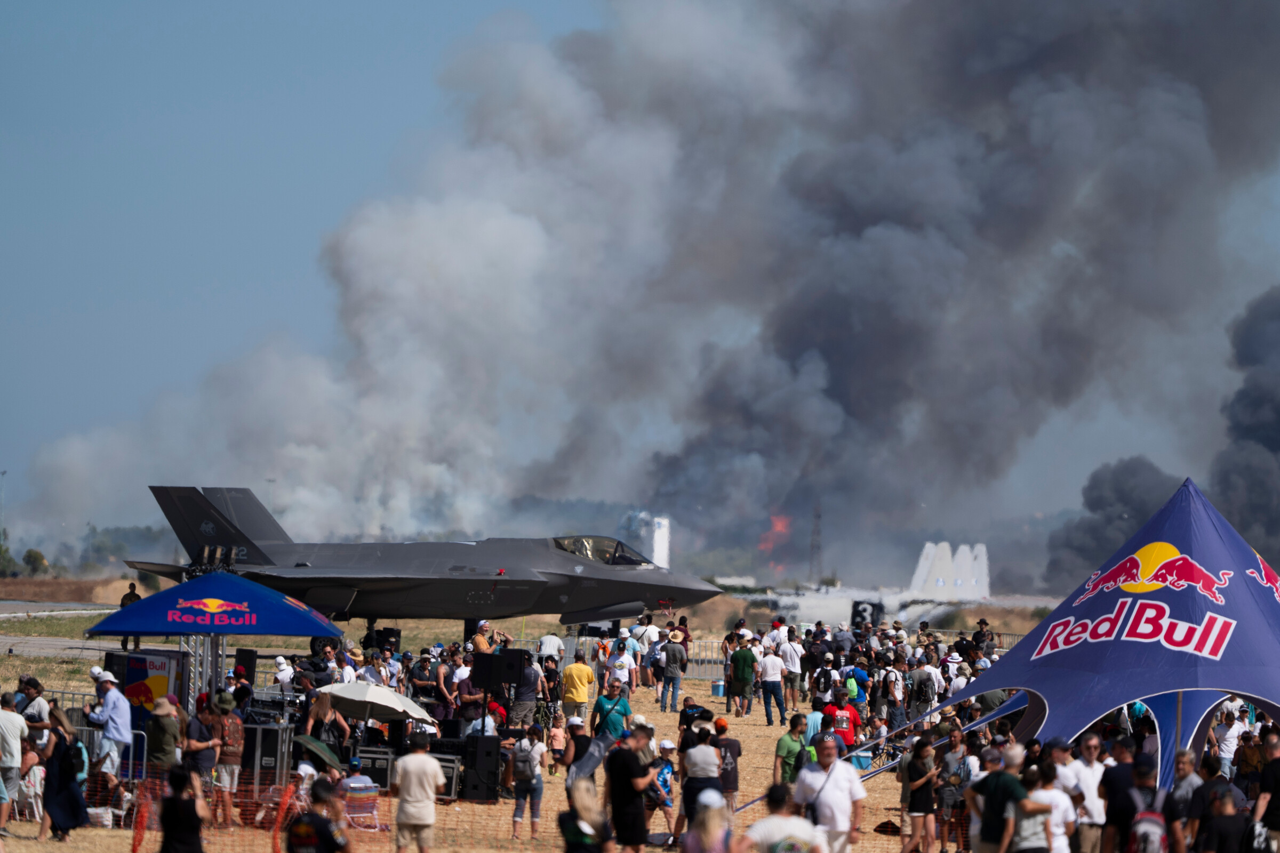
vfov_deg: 3.3
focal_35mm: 420
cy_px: 426
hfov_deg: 4.9
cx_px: 640
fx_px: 14932
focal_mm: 420
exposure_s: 1/3200
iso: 250
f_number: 4
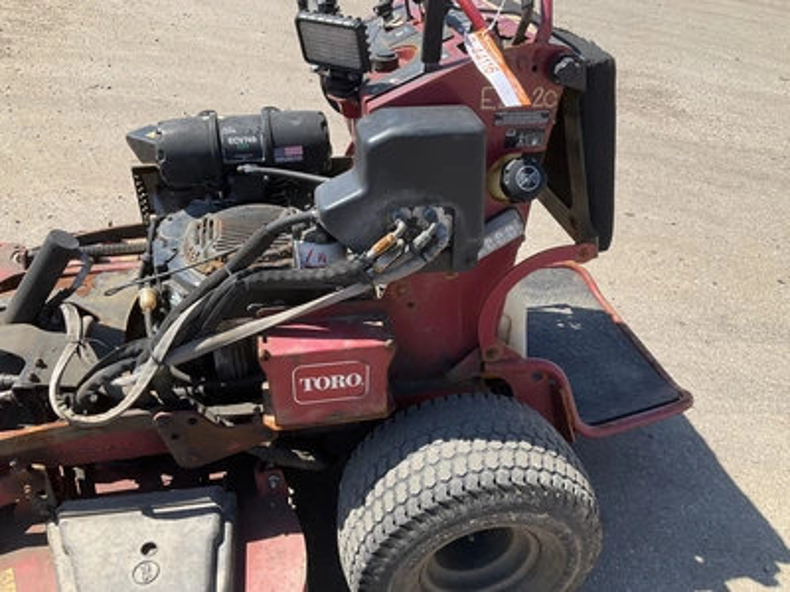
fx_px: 662
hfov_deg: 61.7
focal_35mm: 29
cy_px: 296
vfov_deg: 48.2
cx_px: 395
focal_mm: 3
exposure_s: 1/883
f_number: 1.8
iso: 25
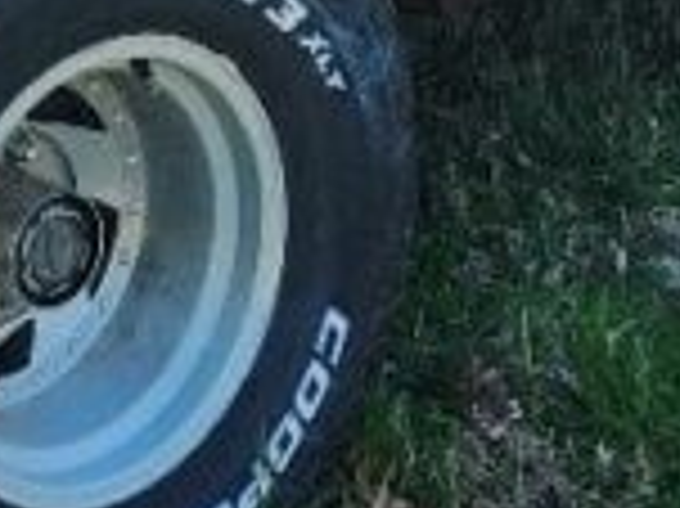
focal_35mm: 156
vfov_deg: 9.2
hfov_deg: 12.6
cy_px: -310
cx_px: 77
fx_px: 3062
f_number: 1.8
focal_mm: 5.4
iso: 20
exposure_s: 1/504
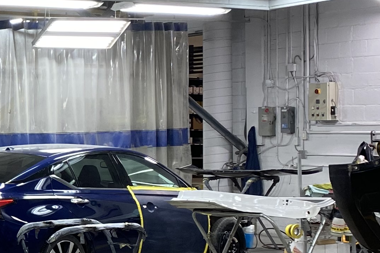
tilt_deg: -0.6
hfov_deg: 18.0
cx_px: -190
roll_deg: -0.1
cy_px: 156
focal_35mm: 101
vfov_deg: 13.5
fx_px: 1066
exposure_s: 1/120
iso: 100
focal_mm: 4.25
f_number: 1.8
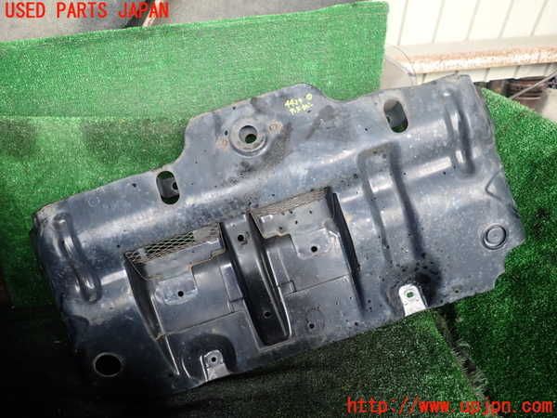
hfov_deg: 69.4
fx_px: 402
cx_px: 278
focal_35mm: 25
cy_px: 209
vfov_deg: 54.9
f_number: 2
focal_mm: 4.5
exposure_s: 1/100
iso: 100
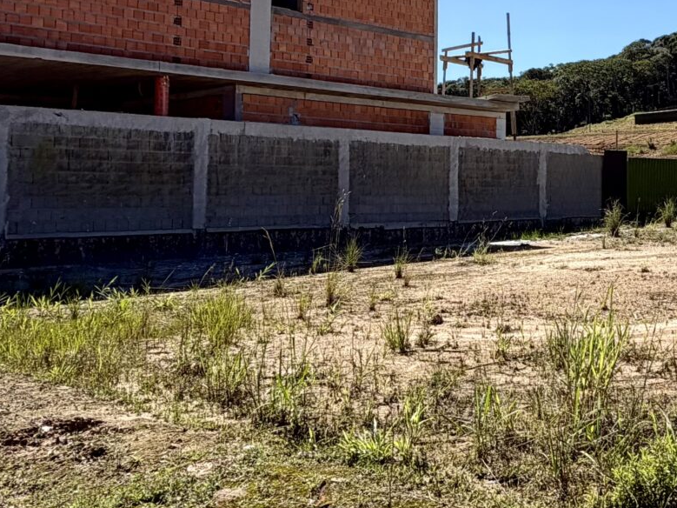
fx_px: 900
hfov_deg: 38.2
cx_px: 621
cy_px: 136
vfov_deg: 31.0
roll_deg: +0.9
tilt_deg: +5.1
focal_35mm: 46
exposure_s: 1/809
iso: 20
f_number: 2.2
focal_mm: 2.22
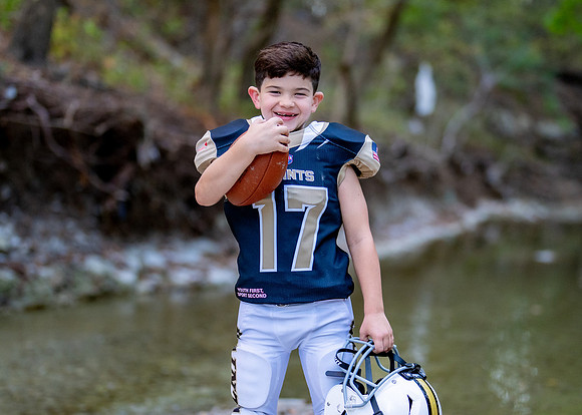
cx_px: 322
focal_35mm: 95
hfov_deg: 20.9
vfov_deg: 15.0
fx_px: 1574
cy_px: 263
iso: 500
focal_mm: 50
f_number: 1.2
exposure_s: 1/500
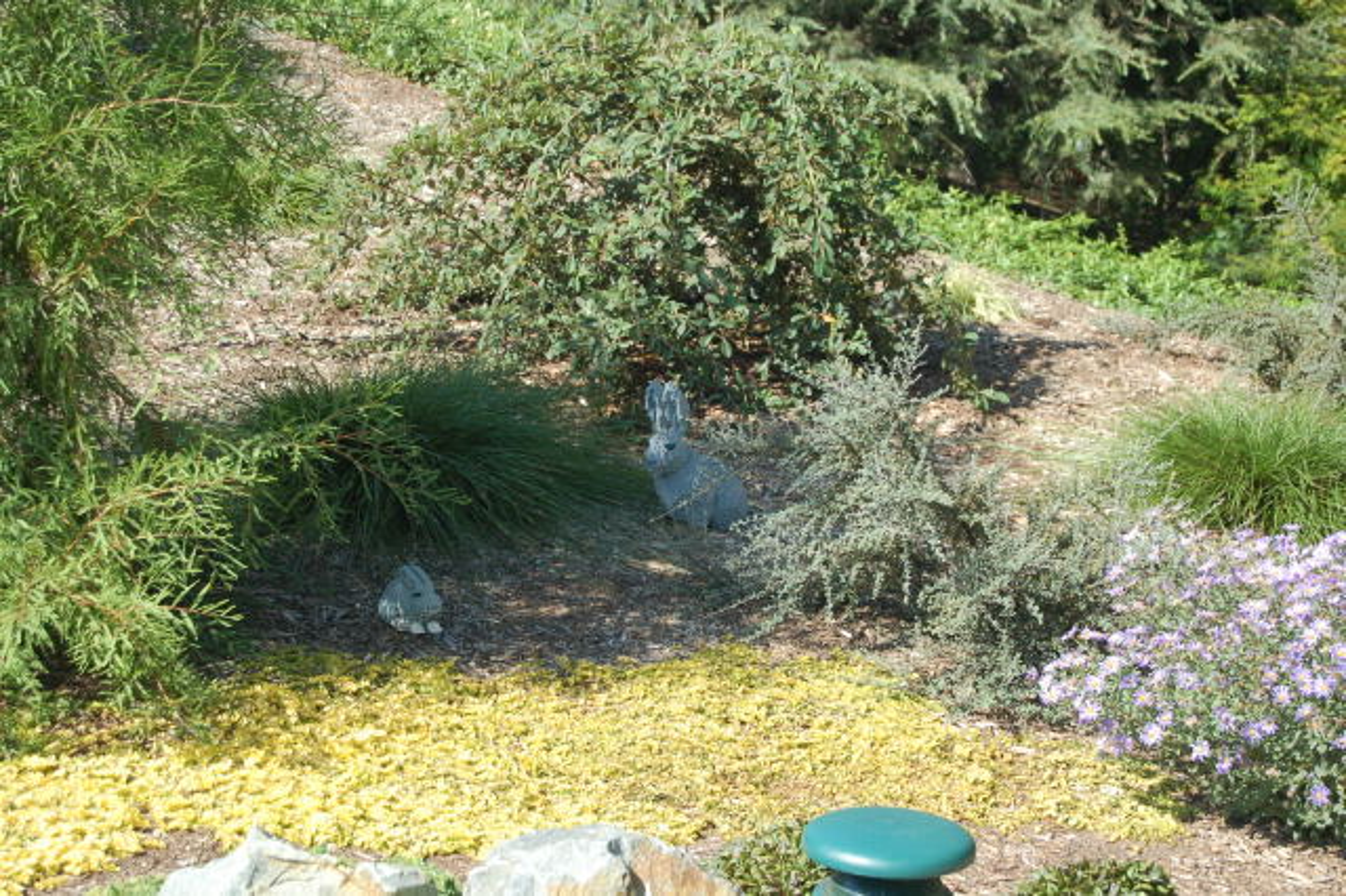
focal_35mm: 82
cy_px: 448
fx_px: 3083
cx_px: 673
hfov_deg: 24.6
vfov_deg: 16.5
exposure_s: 1/125
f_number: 5.6
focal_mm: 55
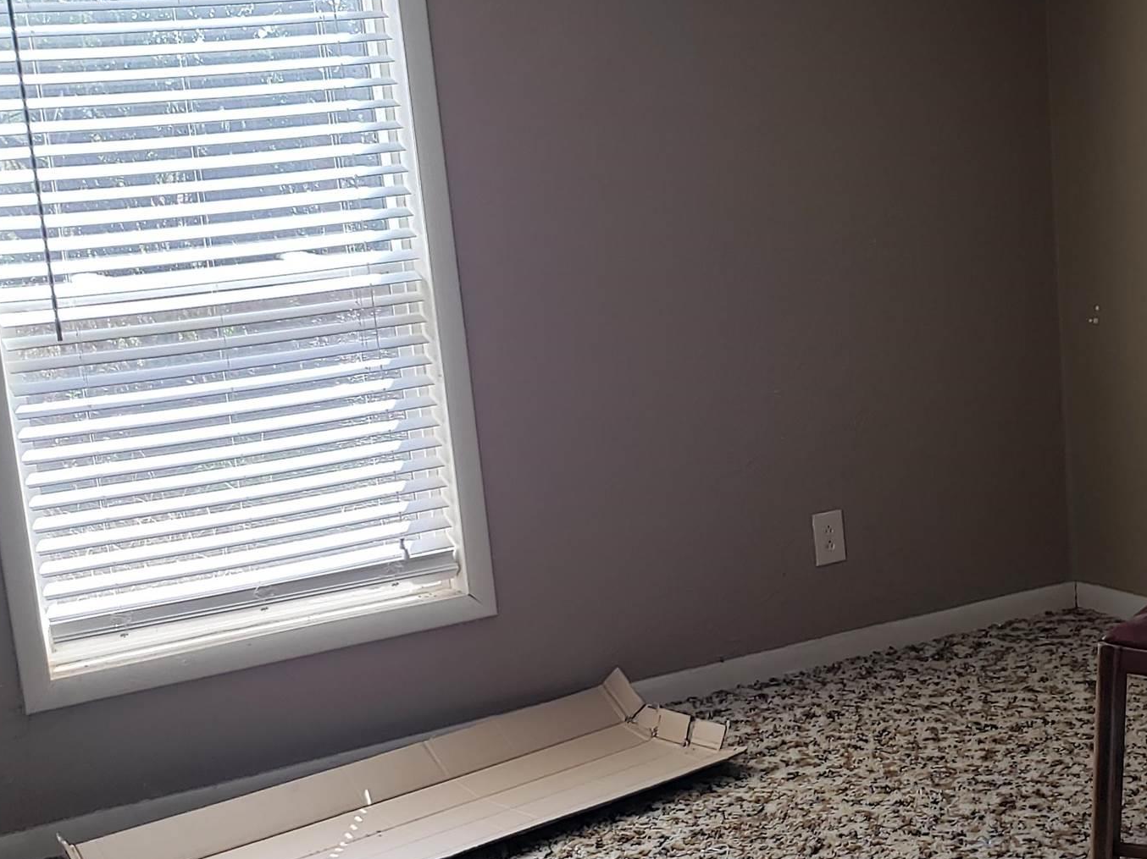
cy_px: 478
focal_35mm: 59
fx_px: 1955
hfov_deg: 32.2
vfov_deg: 24.8
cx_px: 842
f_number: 1.5
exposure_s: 1/120
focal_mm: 4.3
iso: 64
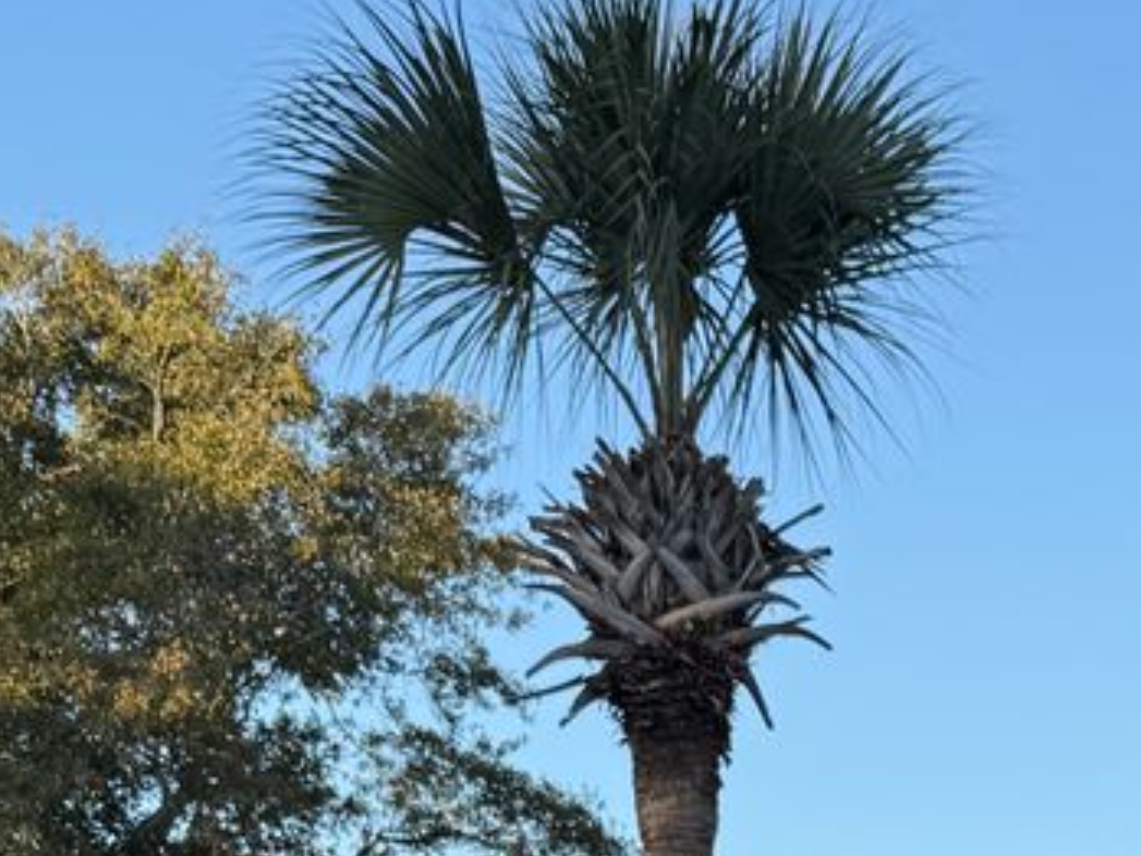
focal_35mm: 110
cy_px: 1637
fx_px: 3627
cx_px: 1543
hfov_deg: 16.7
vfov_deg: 12.1
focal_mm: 6.76
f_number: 1.78
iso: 80
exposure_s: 1/1727
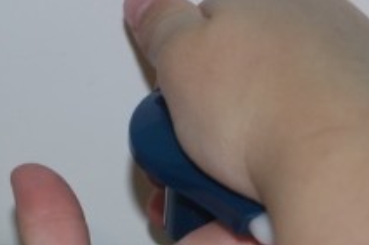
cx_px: 165
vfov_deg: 6.5
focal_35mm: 208
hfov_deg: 9.9
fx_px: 2130
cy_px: 368
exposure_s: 1/60
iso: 400
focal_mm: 37
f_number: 5
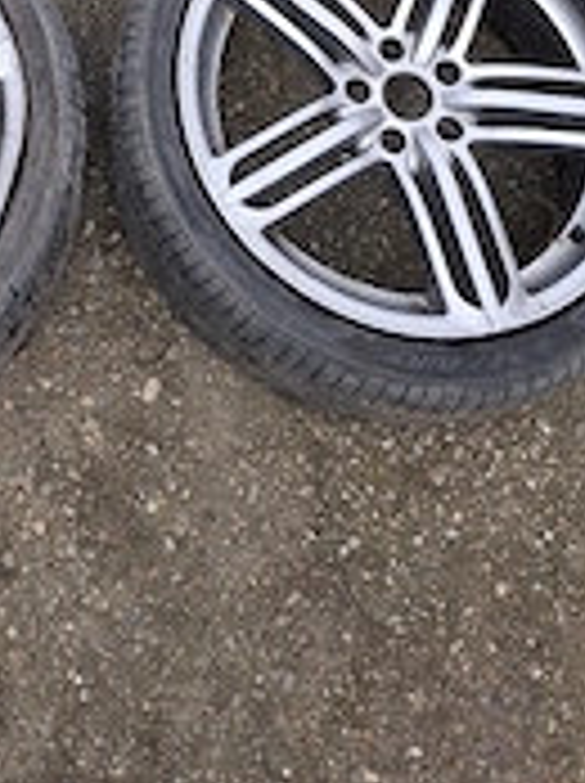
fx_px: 1197
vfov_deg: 32.3
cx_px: 112
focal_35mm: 53
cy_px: -58
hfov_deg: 26.9
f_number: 1.8
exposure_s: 1/303
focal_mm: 5.54
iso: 50
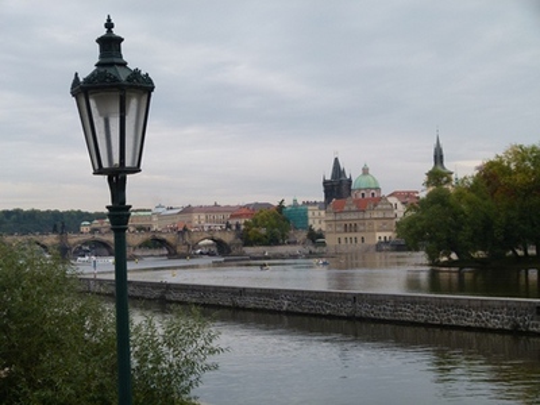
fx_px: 1092
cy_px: 202
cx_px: 270
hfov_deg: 27.8
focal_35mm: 70
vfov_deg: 21.0
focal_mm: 12.6
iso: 100
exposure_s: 1/500
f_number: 4
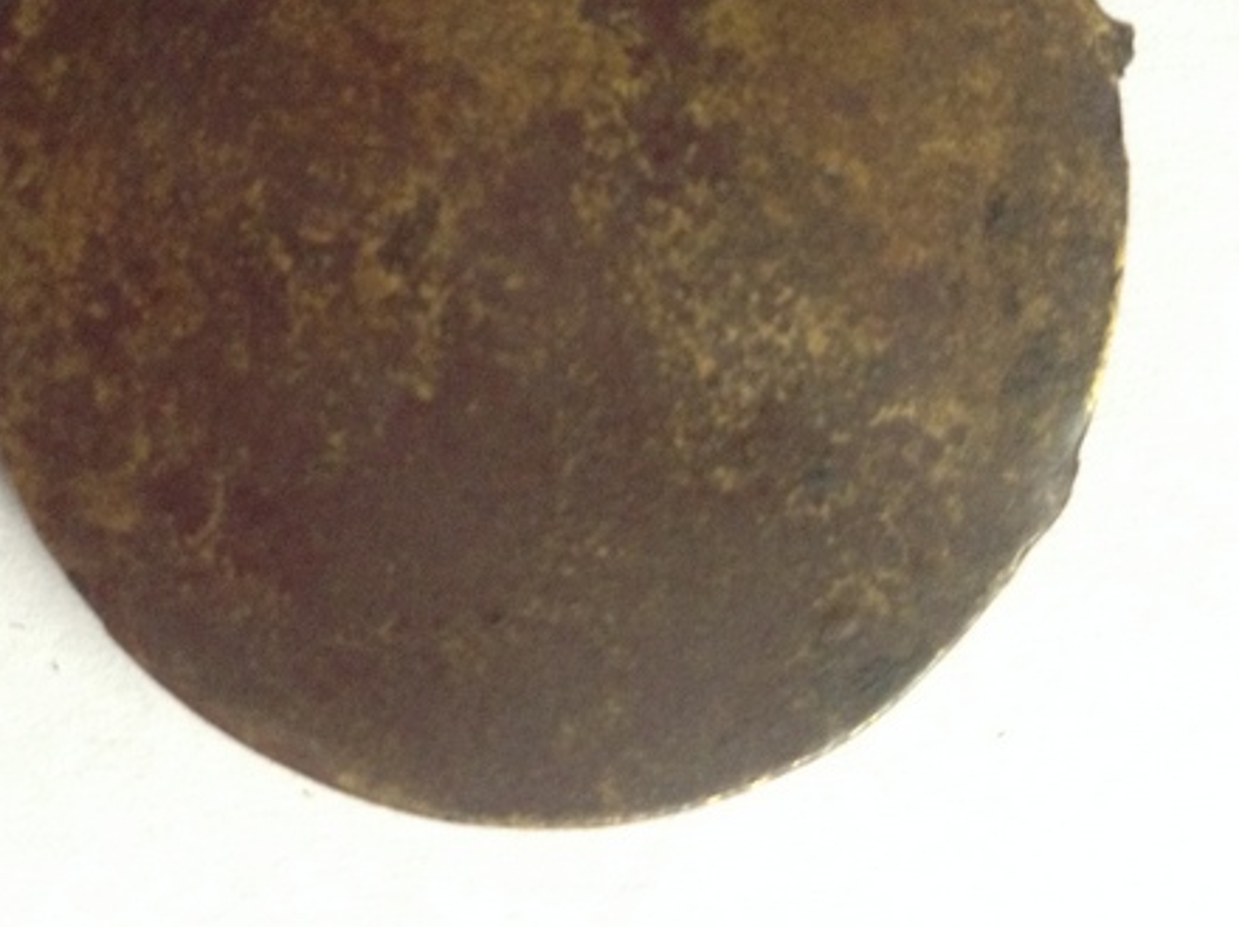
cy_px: 276
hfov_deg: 39.3
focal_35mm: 48
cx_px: 428
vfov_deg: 29.9
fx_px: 1716
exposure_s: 1/25
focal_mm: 3.3
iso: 200
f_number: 2.4
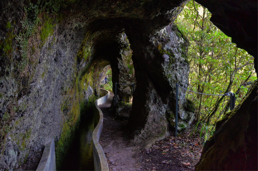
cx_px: 129
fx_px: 193
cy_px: 86
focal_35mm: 27
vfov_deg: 47.7
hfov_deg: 67.5
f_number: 9
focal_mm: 18
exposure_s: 1/60
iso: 3200
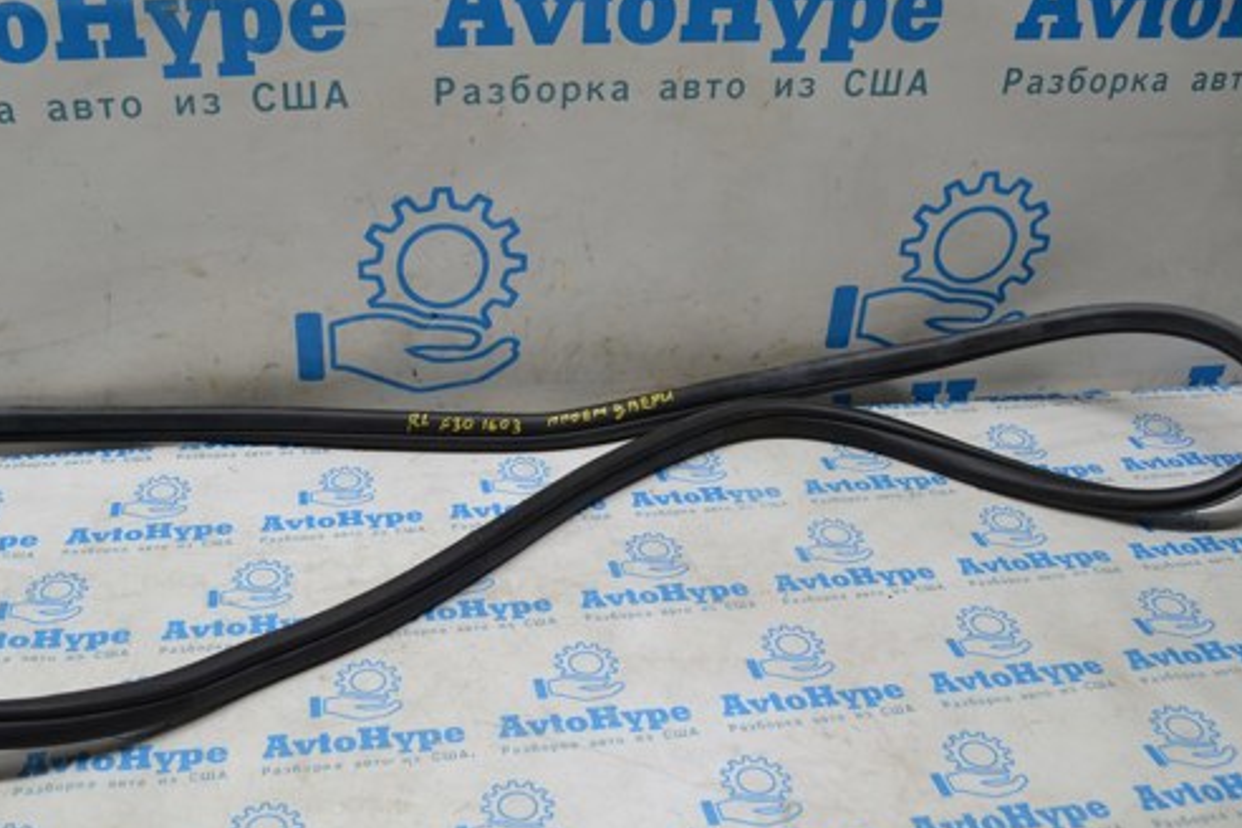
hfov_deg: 49.3
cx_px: 505
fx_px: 1345
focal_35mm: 39
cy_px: 381
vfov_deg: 34.2
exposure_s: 1/100
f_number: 5
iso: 400
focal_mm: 20
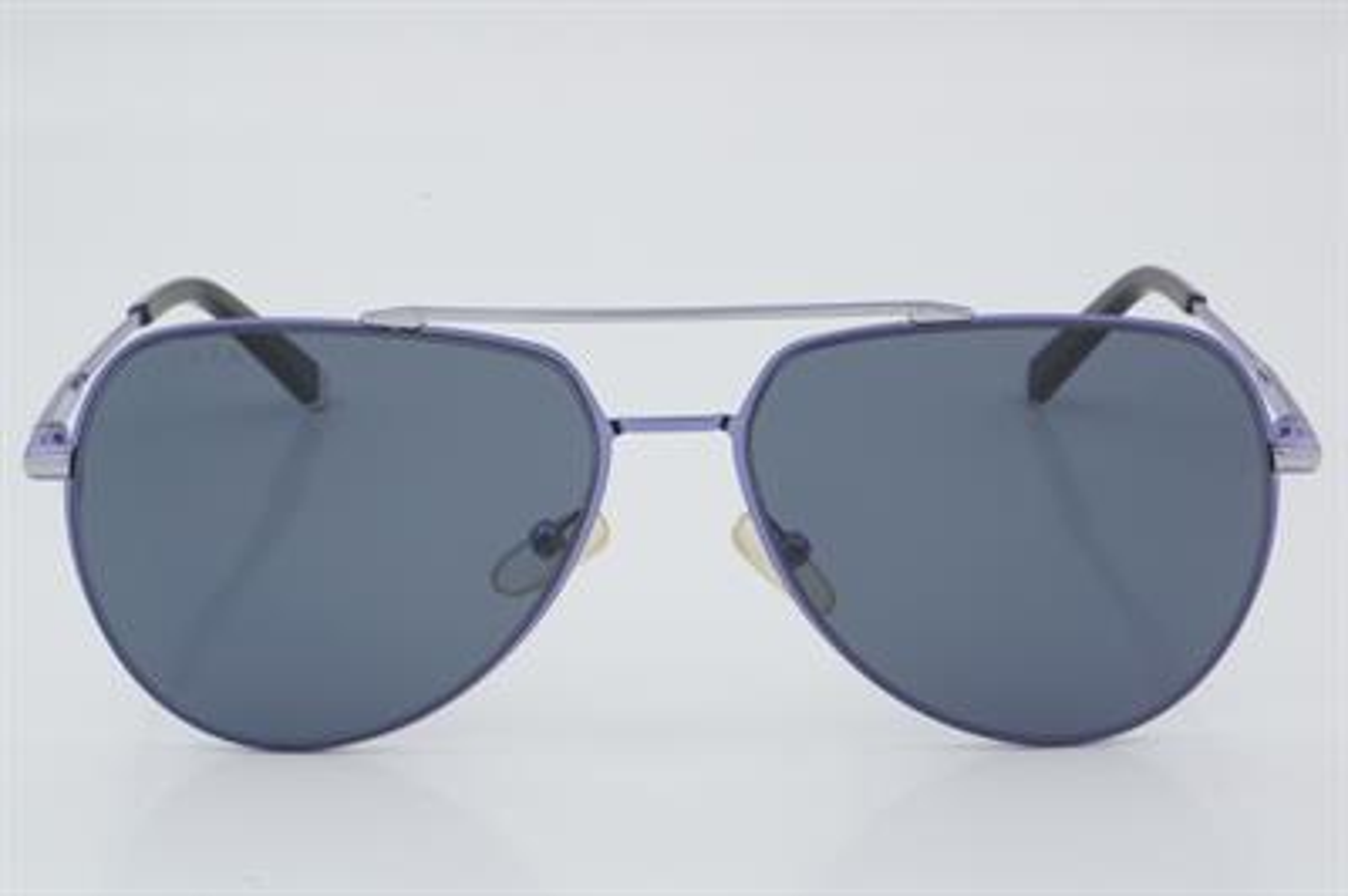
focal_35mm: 82
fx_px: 3087
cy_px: 448
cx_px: 674
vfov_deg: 16.5
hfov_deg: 24.6
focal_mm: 55
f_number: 32
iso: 100
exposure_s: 1/3
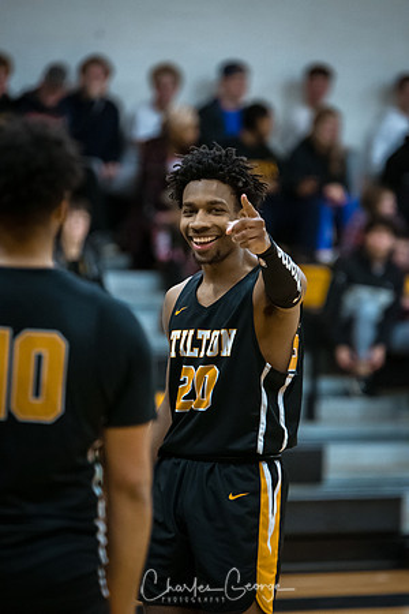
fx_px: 5112
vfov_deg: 6.9
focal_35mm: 300
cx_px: 204
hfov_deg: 4.6
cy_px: 307
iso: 3200
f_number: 2.8
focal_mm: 200
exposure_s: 1/400
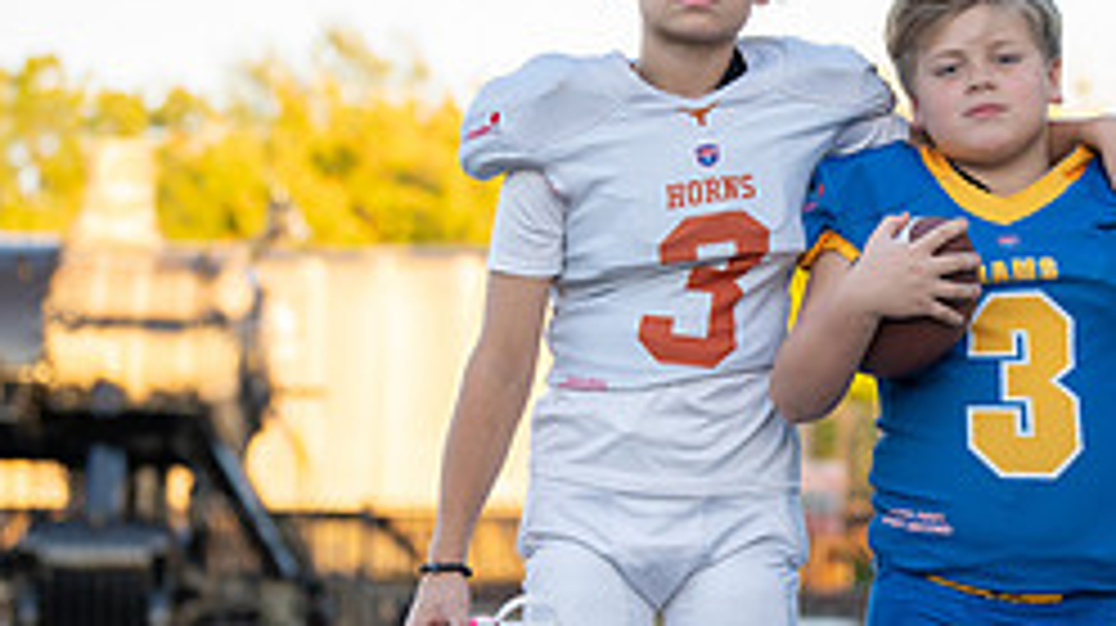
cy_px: 450
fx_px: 5322
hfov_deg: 11.9
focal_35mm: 180
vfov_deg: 6.7
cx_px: 922
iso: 250
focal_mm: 70
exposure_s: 1/320
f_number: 2.8
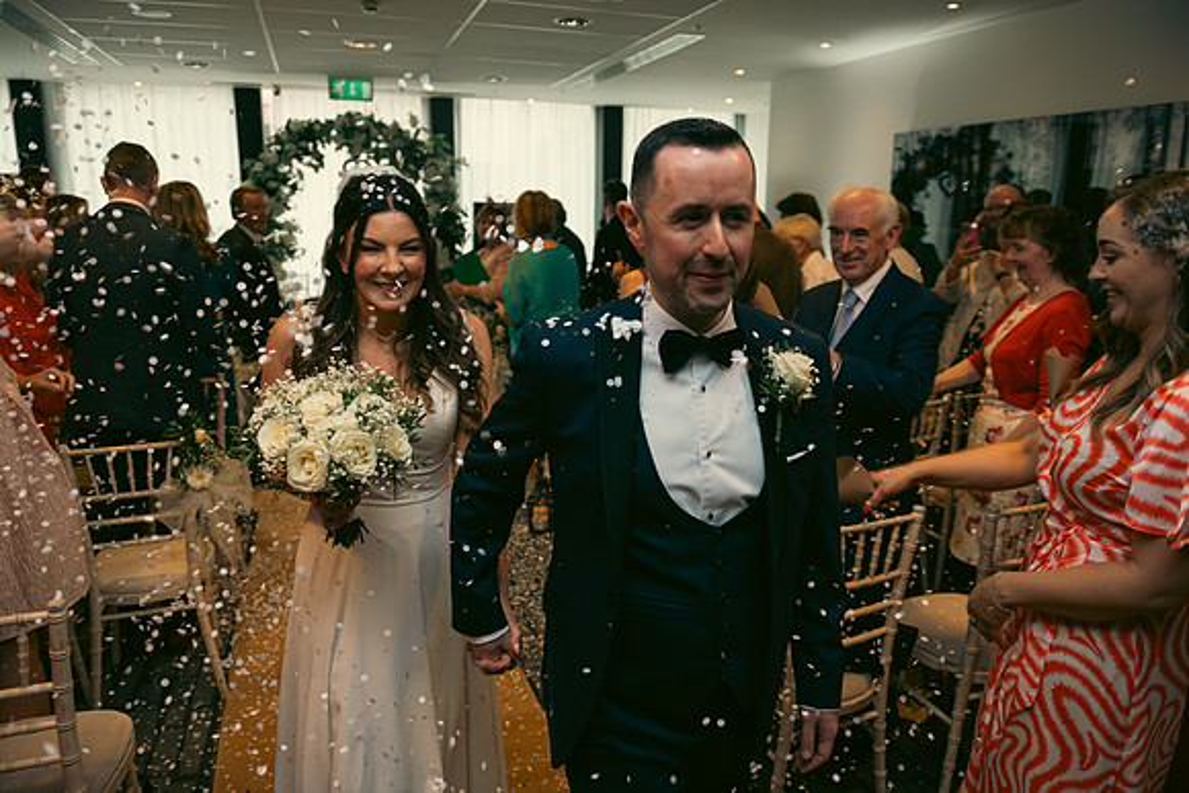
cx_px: 594
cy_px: 396
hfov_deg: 73.7
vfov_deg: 53.2
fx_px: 793
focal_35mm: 24
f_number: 3.5
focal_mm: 24
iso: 640
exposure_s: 1/160
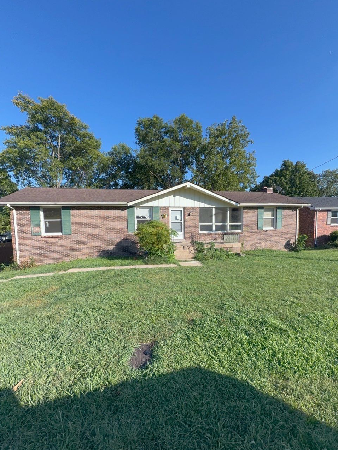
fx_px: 195
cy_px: 235
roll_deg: +1.0
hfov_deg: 81.7
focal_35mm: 15
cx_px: 180
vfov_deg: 98.1
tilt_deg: -5.1
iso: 16
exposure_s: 1/590
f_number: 2.2
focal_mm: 2.22
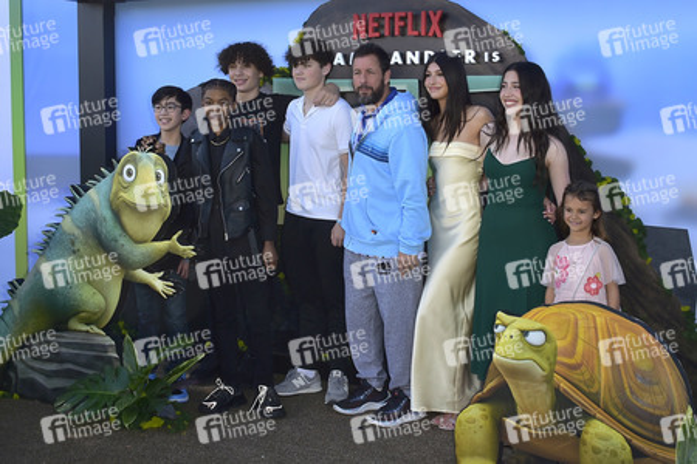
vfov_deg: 37.9
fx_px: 678
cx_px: 348
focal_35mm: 35
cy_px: 232
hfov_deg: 54.4
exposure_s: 1/250
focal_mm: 35
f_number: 7.1
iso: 125
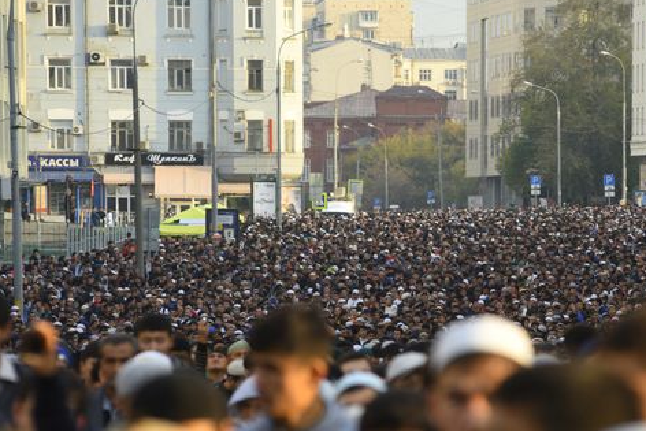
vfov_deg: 4.6
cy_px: 290
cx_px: 397
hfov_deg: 7.0
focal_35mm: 296
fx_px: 5313
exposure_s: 1/640
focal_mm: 200
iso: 800
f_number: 6.3
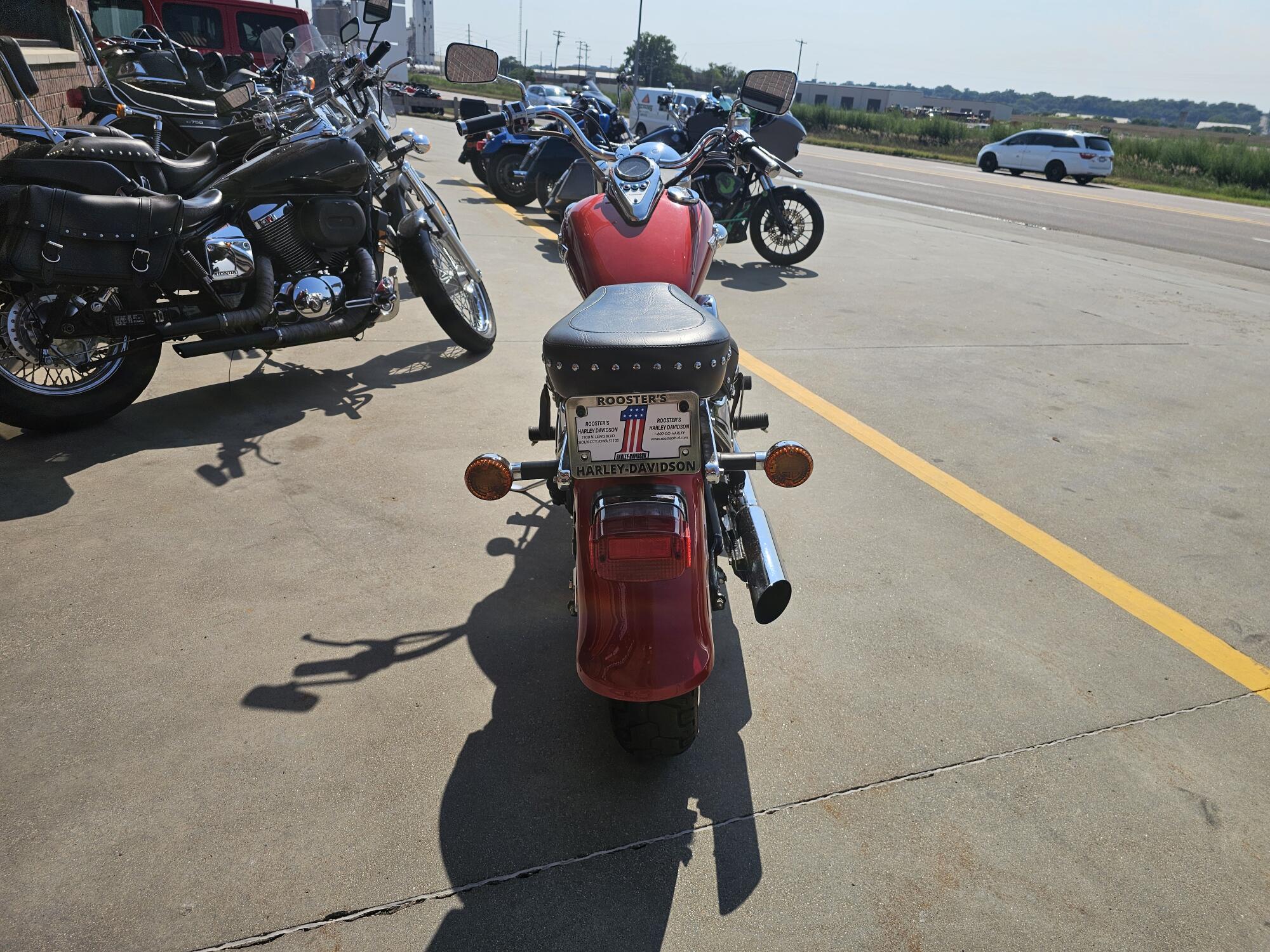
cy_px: 476
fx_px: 844
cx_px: 635
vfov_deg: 58.9
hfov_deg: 73.9
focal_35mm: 23
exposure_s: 1/1332
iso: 12
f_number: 1.7
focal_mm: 6.3
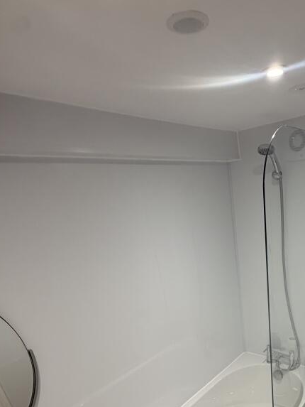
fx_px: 294
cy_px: 329
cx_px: 232
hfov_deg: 52.3
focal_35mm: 25
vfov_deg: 63.1
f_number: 2.2
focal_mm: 2.22
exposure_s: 1/100
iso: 160
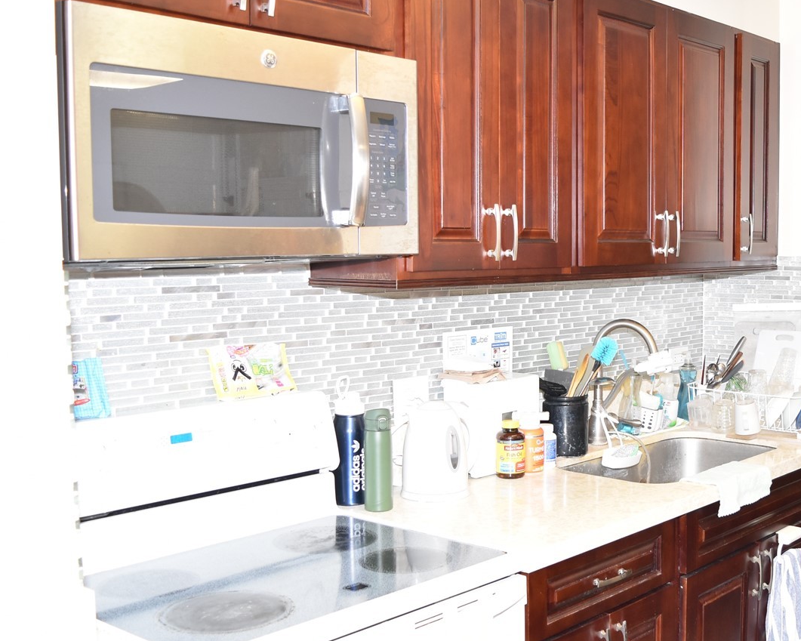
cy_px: 338
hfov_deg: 40.4
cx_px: 566
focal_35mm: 45
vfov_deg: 33.4
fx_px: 1067
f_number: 4.5
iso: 800
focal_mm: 20
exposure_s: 1/80
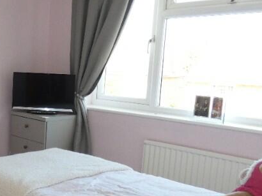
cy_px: 117
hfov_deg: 35.2
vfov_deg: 29.0
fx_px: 378
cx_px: 11
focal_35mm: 50
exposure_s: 1/125
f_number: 2.8
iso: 200
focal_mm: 3.6
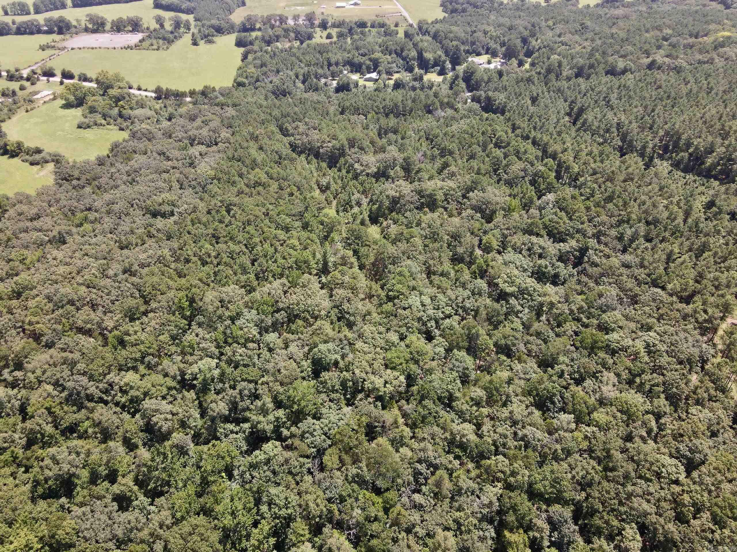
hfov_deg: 71.6
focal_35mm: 24
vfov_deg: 56.8
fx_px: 511
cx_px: 368
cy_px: 276
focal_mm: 4.5
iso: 380
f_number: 2.8
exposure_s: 1/12.5
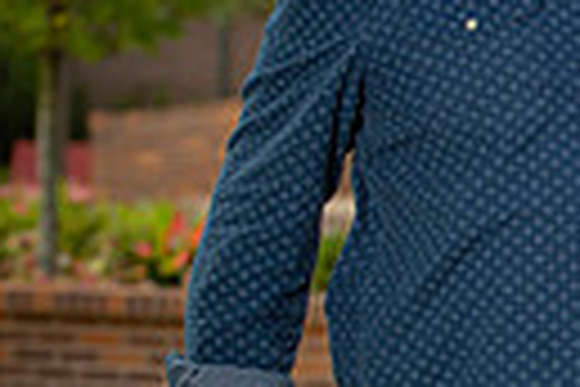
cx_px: 1205
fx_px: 6251
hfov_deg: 5.2
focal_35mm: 388
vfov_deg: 3.5
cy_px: 216
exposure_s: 1/250
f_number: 5.6
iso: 80
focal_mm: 86
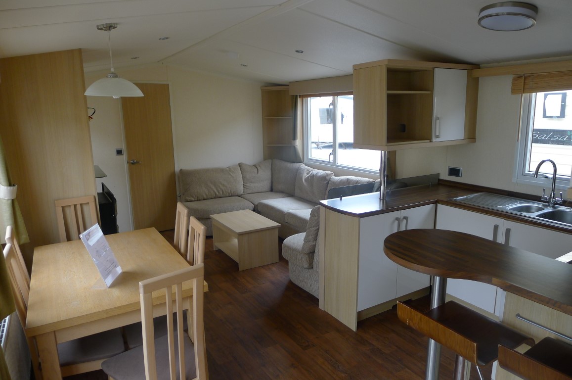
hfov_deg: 73.8
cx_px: 286
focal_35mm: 24
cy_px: 190
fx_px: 381
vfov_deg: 53.0
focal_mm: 5.1
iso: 100
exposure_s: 1/60
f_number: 2
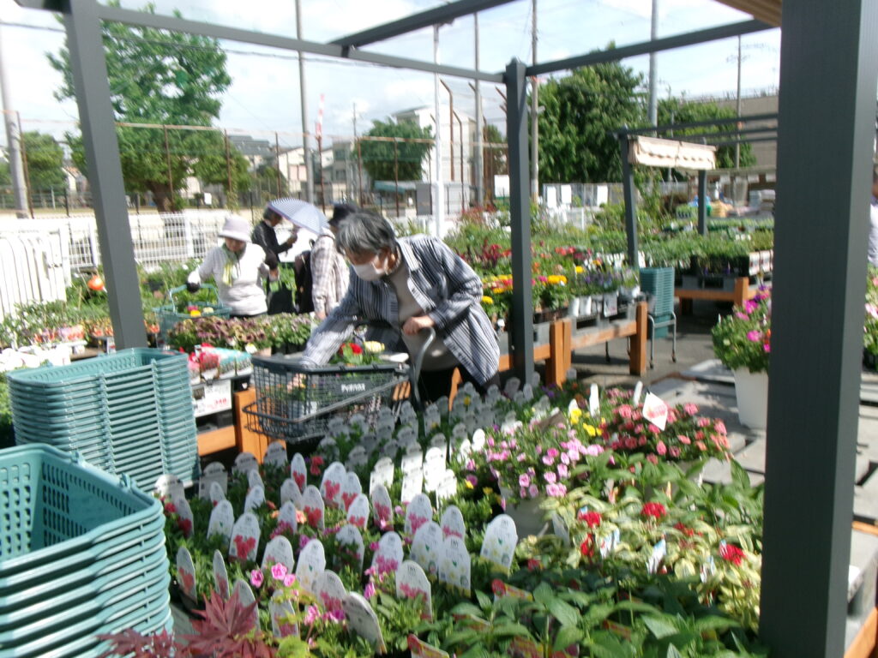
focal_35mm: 28
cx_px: 439
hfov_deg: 63.4
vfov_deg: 49.7
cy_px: 329
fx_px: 710
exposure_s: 1/100
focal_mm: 5.1
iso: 100
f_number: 10.8
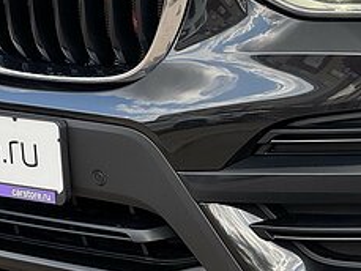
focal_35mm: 184
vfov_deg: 8.0
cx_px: 429
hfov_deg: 10.6
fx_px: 1920
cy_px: -35
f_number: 2.8
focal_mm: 9
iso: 25
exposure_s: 1/102
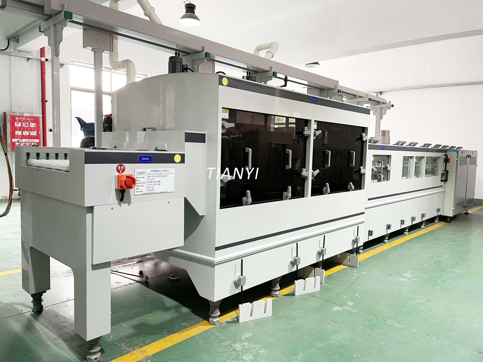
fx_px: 363
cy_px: 181
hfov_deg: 67.3
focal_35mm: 26
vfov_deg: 53.1
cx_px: 242
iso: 80
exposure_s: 1/50
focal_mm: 4.2
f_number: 1.6
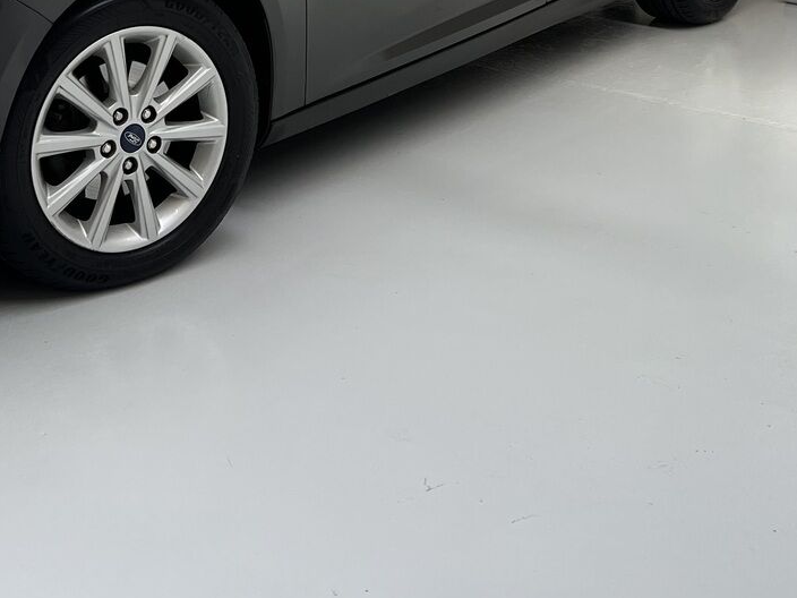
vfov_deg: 21.6
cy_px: -120
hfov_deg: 30.5
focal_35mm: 63
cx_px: 277
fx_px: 1451
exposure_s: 1/260
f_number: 1.5
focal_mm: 5.7
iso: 40
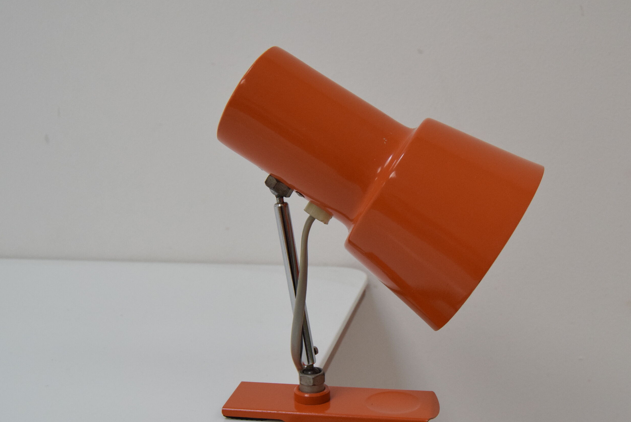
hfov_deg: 41.8
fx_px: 824
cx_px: 353
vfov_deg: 28.6
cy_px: 249
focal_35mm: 47
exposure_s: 1/200
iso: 1600
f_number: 7.1
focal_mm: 26
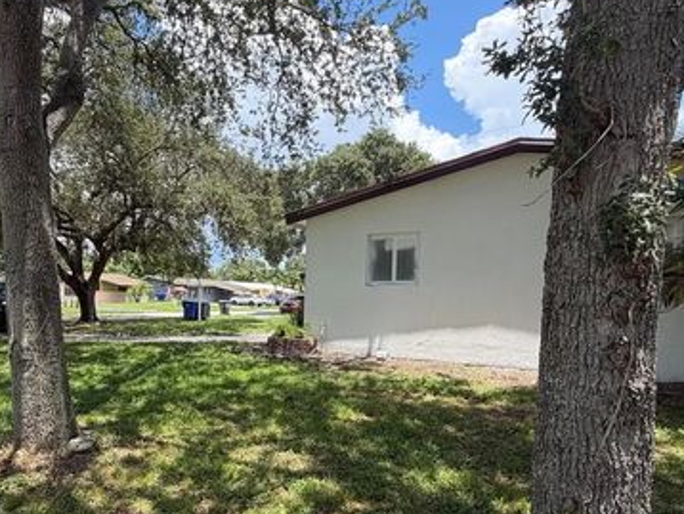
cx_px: 227
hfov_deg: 67.4
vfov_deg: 54.5
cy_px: 311
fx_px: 494
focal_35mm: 25
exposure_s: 1/502
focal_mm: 2.22
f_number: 2.2
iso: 40
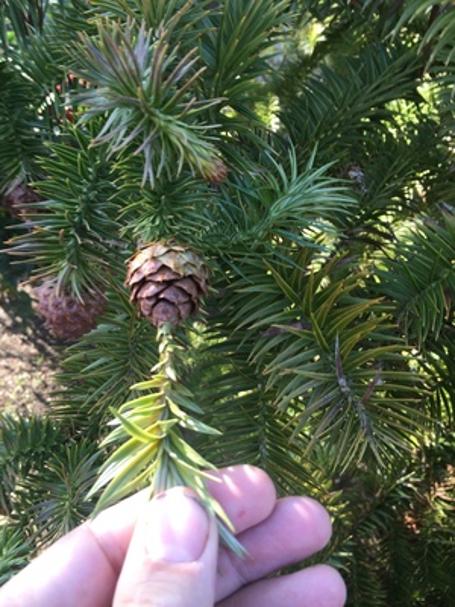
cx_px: 228
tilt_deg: -34.1
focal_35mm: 29
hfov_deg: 48.2
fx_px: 508
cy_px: 304
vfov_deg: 61.7
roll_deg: -2.4
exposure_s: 1/112
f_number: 2.2
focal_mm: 4.15
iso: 32
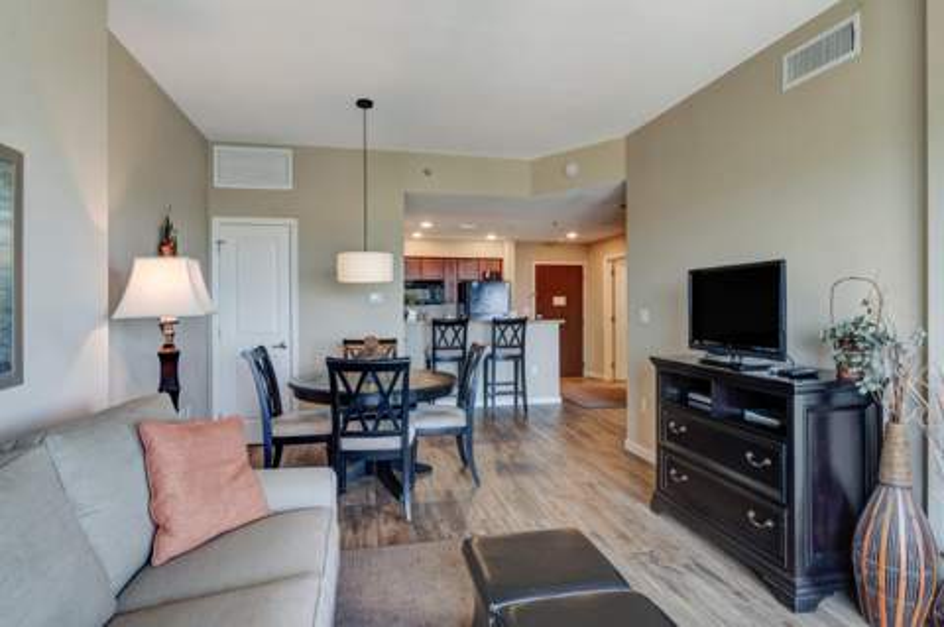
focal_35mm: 20
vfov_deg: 61.8
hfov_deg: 84.0
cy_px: 314
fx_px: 524
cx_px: 472
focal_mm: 20
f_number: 11
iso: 400
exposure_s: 1/6
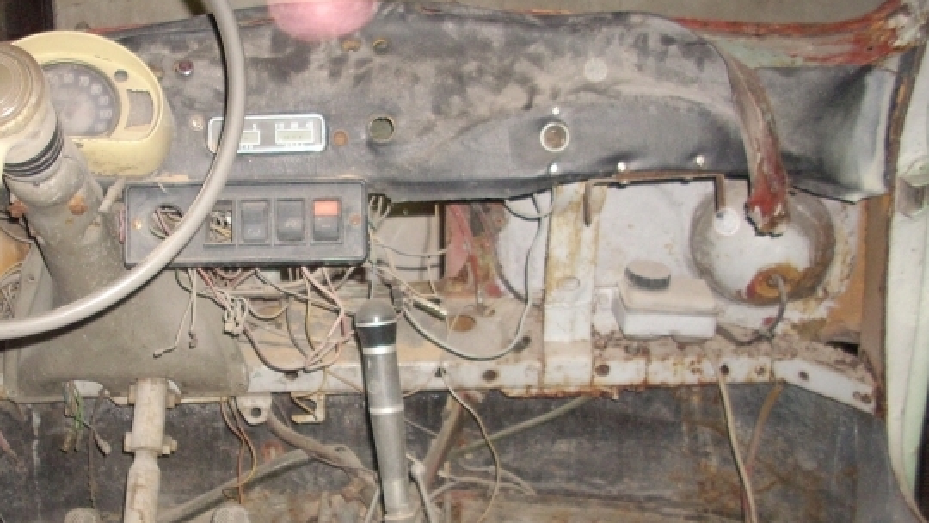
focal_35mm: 56
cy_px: 292
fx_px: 1380
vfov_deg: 21.5
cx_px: 294
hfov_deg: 36.7
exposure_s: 1/60
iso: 200
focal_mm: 6.2
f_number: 2.8
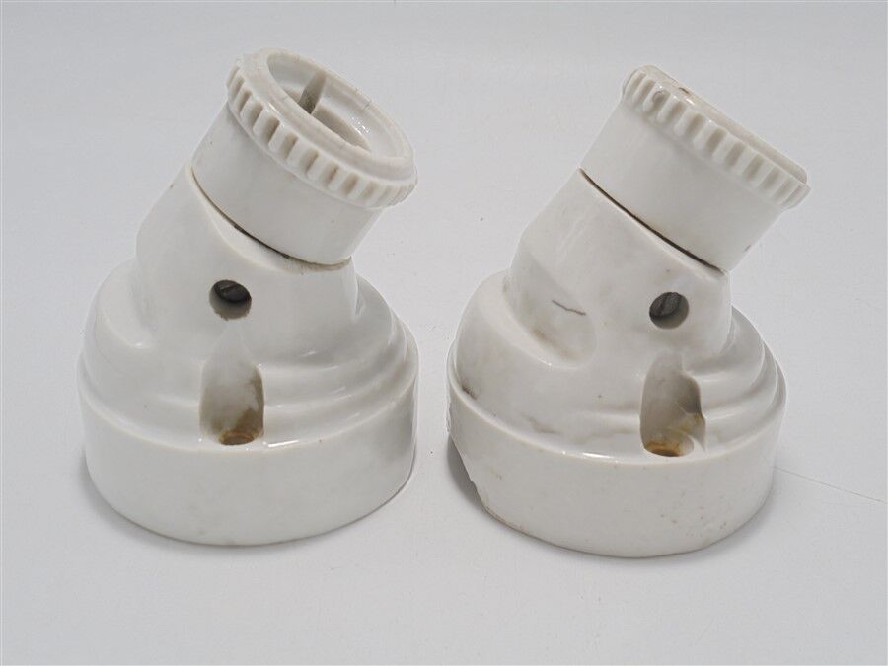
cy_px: 333
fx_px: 975
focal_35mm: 38
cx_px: 444
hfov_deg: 49.0
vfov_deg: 37.7
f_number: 4.2
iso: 100
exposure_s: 1/50
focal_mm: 6.9
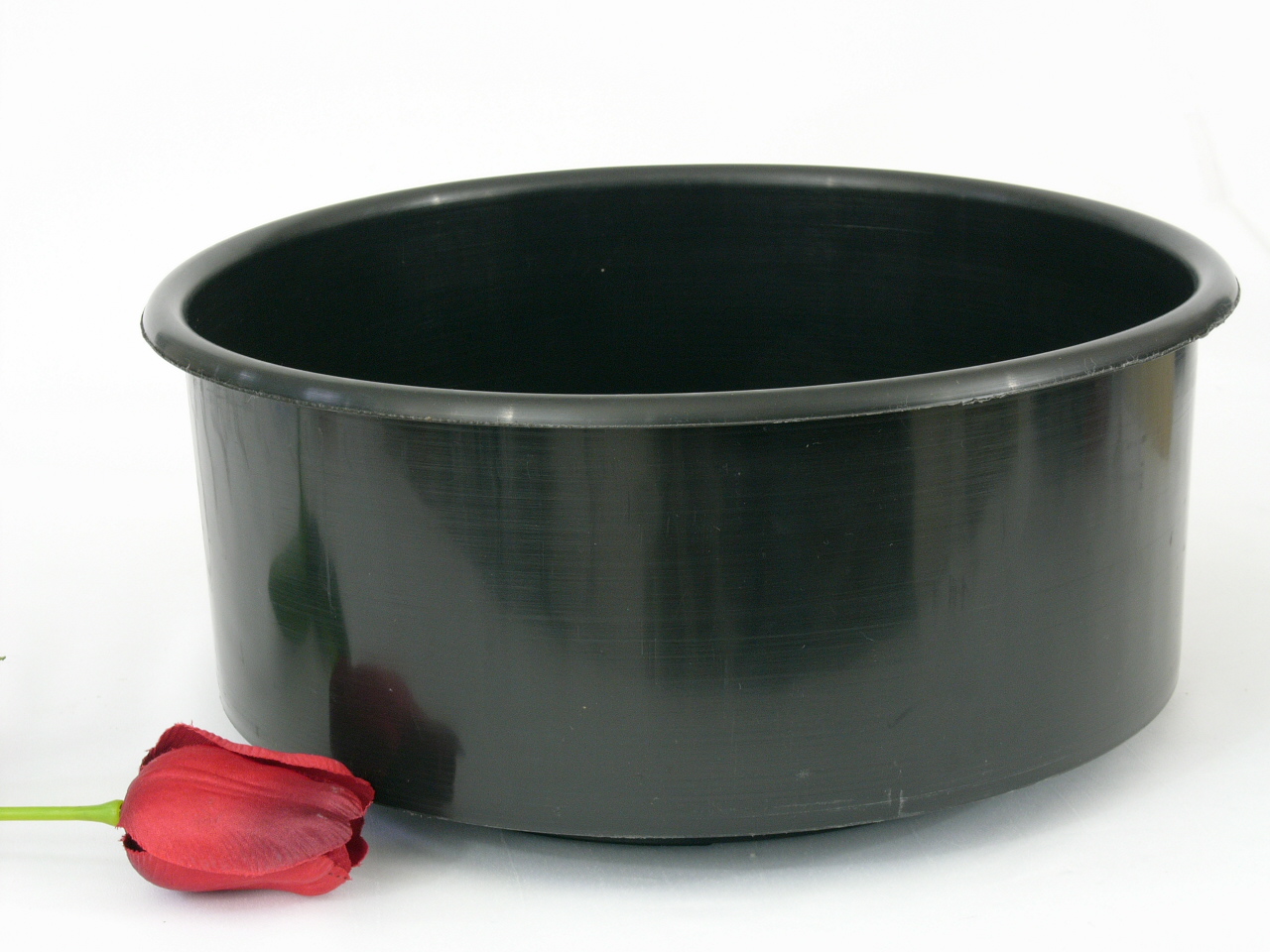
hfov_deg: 21.8
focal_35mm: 90
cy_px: 476
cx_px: 635
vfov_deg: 16.4
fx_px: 3302
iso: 100
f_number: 8
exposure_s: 1
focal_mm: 22.5
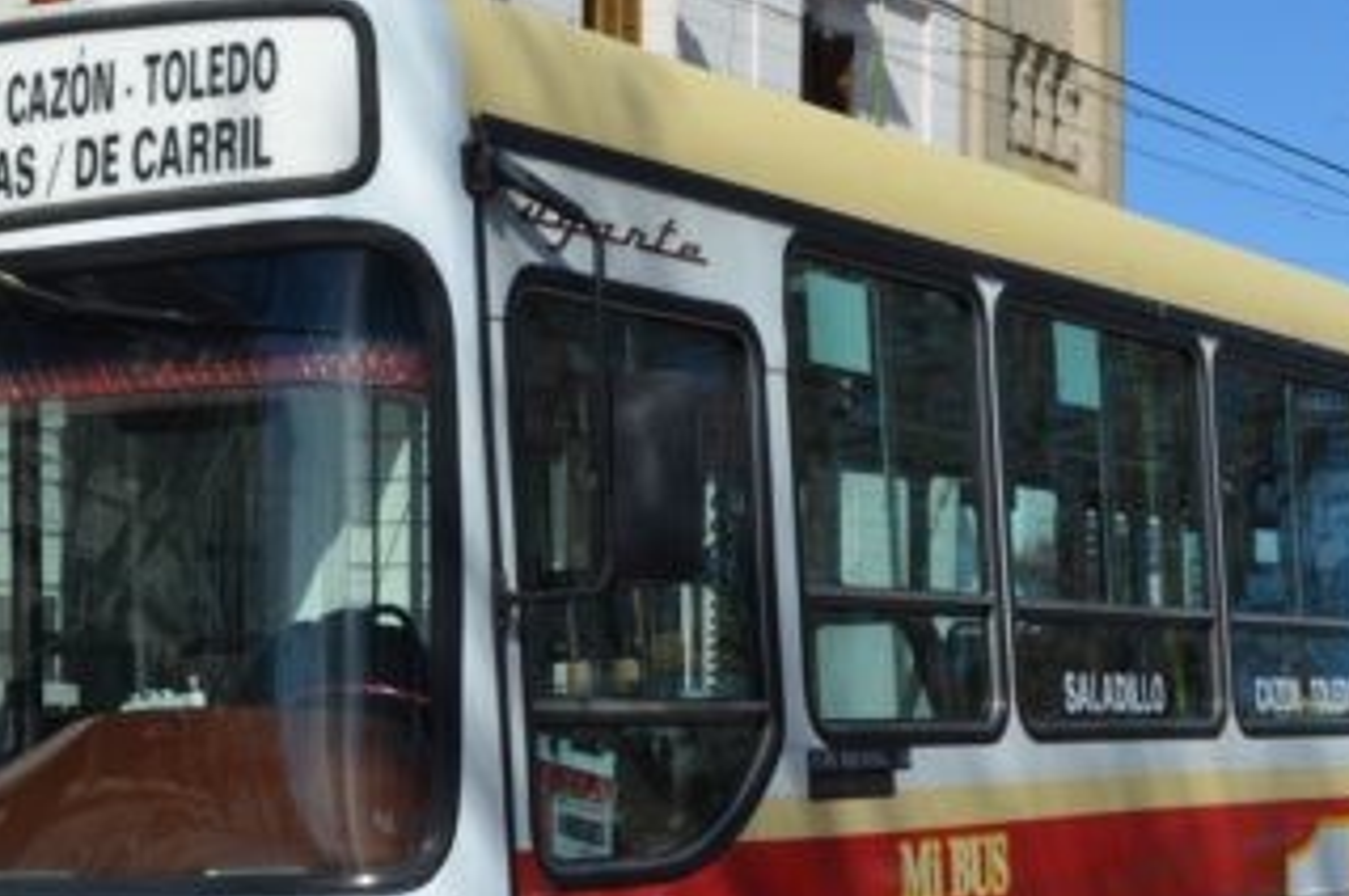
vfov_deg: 15.9
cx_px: 685
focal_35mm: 85
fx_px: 3182
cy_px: 691
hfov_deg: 23.9
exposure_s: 1/320
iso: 100
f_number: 9
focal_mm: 26
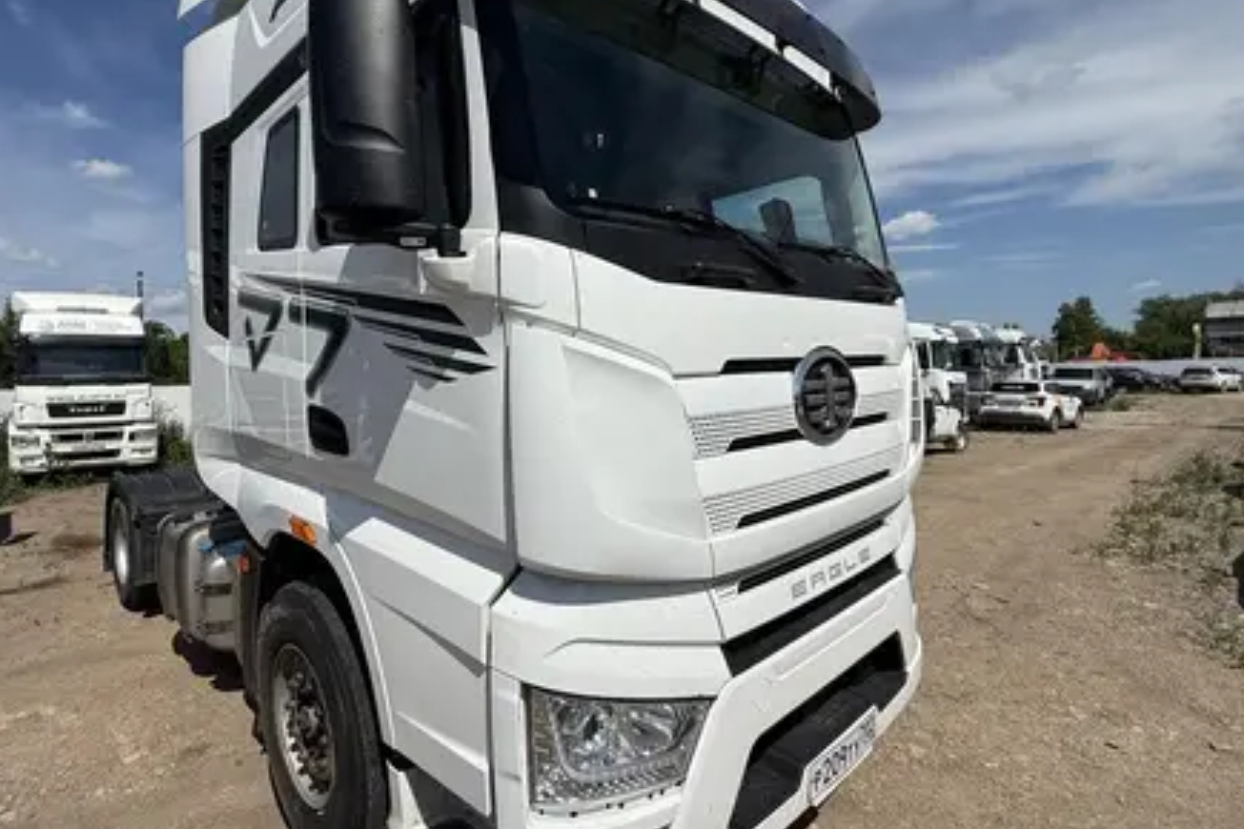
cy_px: 383
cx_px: 532
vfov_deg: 64.5
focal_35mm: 19
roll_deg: +1.3
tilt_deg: +1.9
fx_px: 657
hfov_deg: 86.3
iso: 40
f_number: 2.2
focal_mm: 2.22
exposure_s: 1/6173
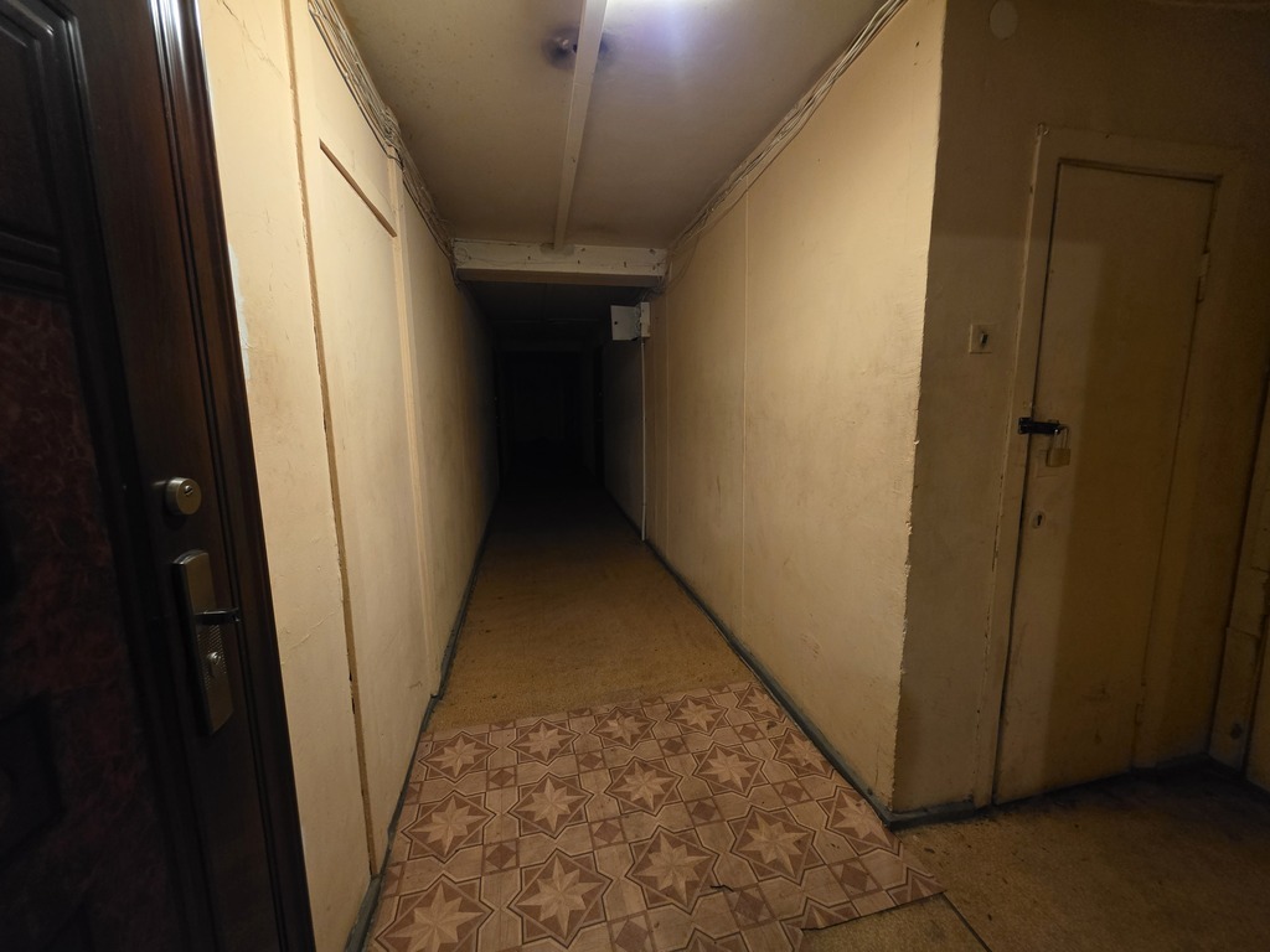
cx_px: 635
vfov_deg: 89.9
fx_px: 477
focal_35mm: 13
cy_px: 476
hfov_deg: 106.2
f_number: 1.9
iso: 800
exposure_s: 1/33.3
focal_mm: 2.2
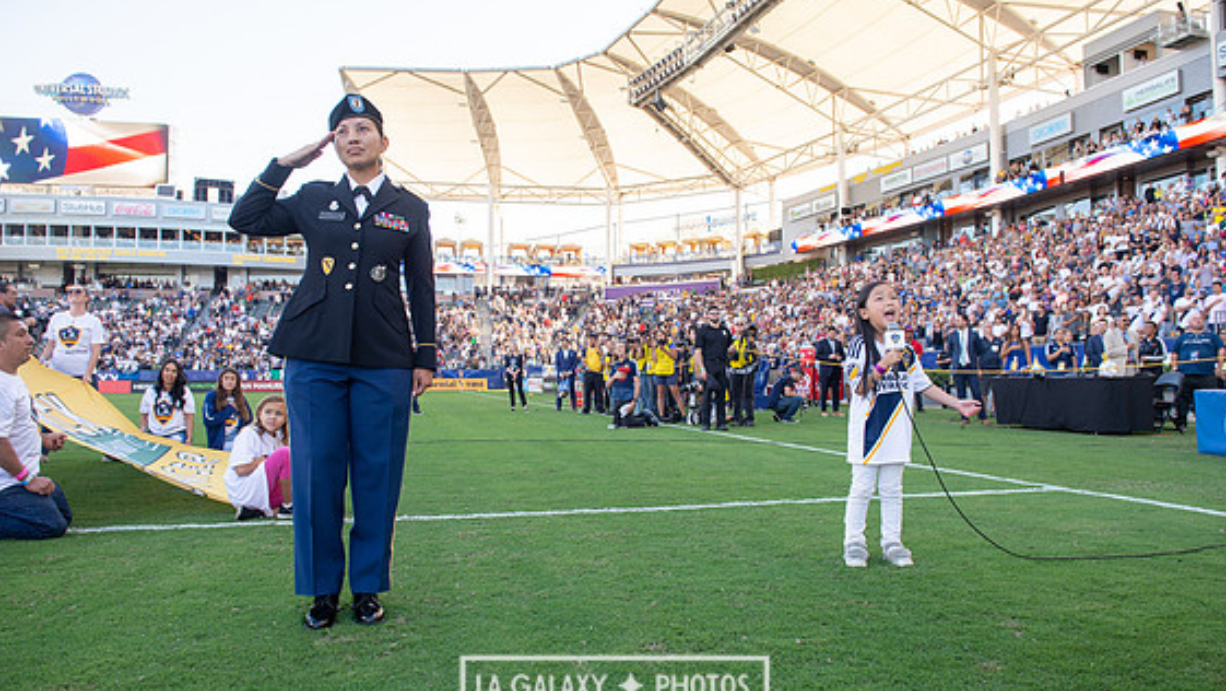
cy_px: 358
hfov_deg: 71.9
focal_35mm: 26
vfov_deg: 44.4
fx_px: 846
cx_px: 614
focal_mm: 24
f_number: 4.5
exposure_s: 1/320
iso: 200
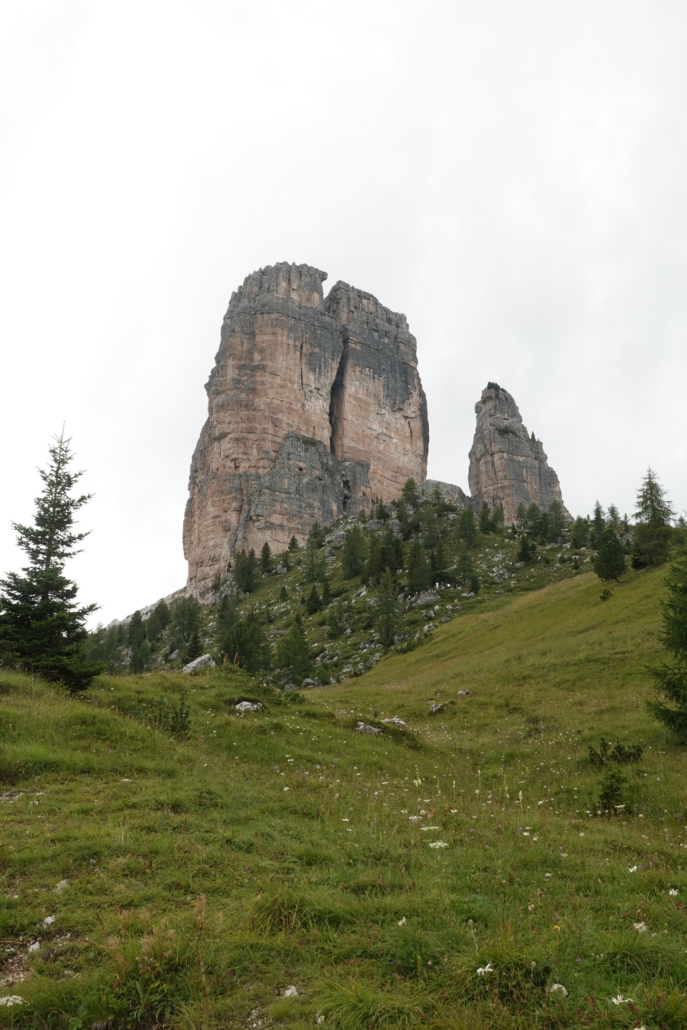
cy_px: 515
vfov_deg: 55.8
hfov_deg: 38.9
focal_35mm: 34
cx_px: 344
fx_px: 973
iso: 100
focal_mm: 12.63
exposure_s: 1/40
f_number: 9
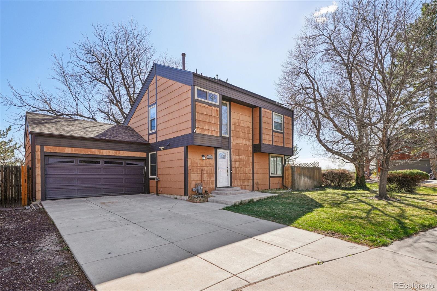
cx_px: 218
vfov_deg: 72.0
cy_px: 146
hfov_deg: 95.0
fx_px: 200
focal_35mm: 16
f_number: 8
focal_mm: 11
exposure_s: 1/200
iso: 100
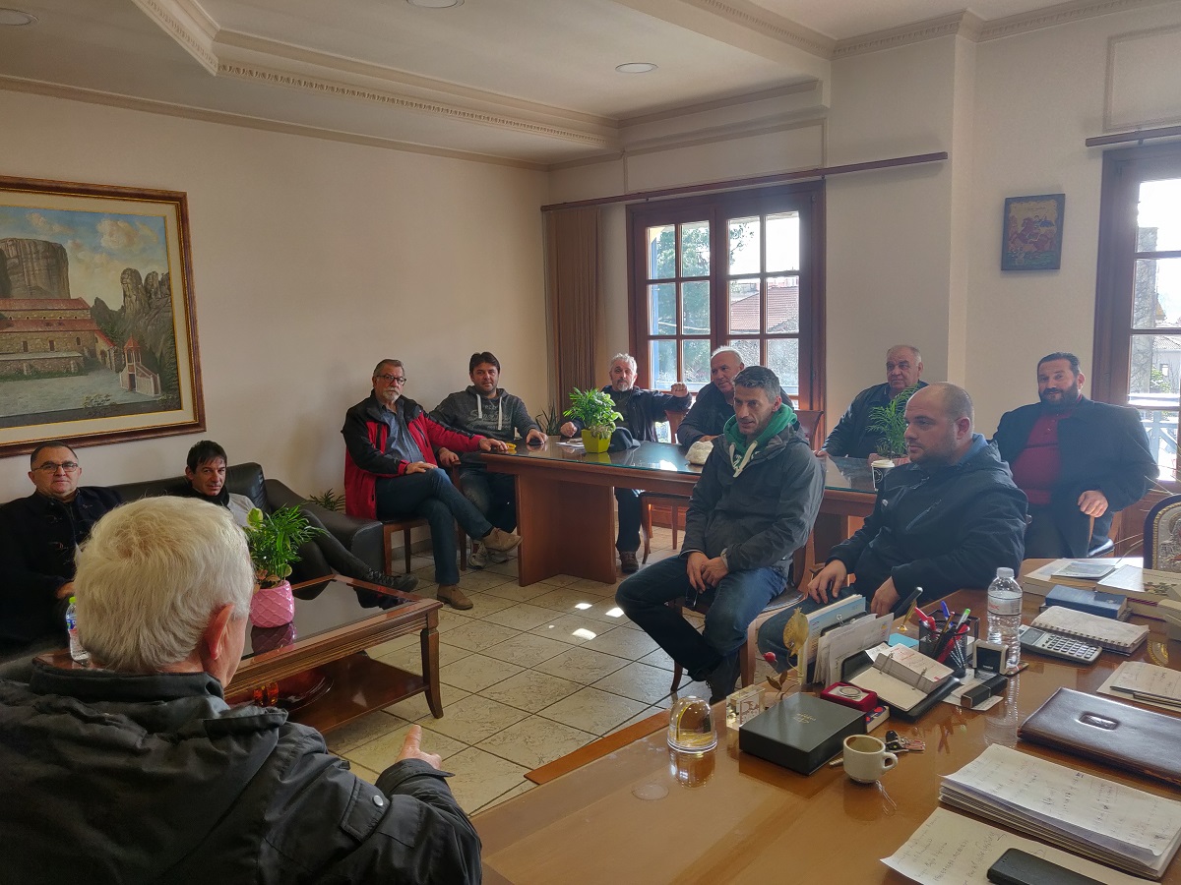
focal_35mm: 25
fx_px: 853
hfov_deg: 69.4
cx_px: 590
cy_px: 442
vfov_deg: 54.9
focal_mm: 4.25
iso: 320
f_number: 1.7
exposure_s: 1/50
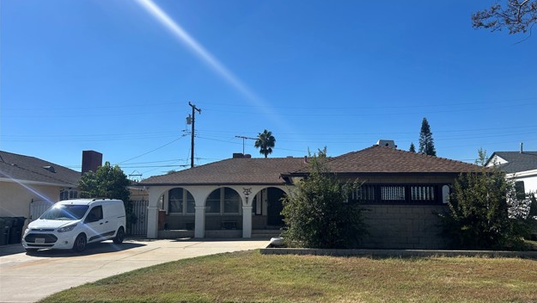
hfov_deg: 66.0
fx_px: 413
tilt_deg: +6.5
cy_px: 161
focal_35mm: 29
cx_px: 274
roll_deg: +0.3
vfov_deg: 40.2
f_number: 1.5
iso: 50
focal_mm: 5.7
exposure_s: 1/5587
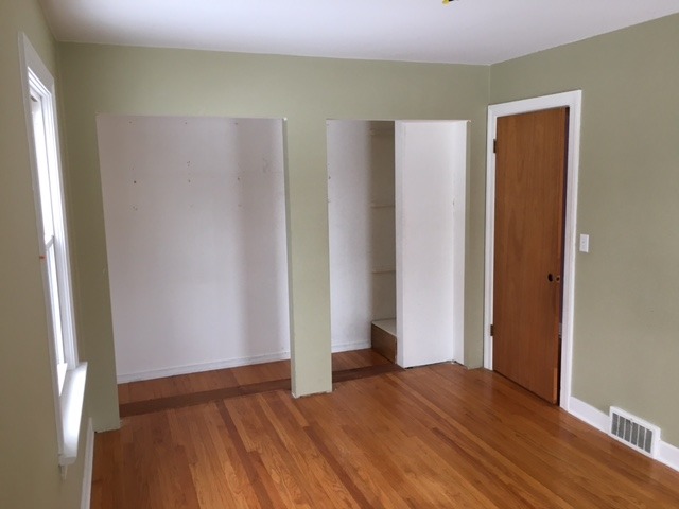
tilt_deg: -8.2
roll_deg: +0.9
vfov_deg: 48.2
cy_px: 254
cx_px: 340
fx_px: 569
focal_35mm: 29
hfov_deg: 61.7
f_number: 2.2
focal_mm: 4.15
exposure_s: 1/30
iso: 40
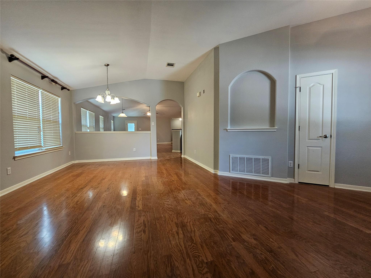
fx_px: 139
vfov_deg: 89.9
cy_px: 139
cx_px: 186
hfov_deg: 106.2
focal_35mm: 13
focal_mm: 2.2
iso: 320
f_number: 2.2
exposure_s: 1/40
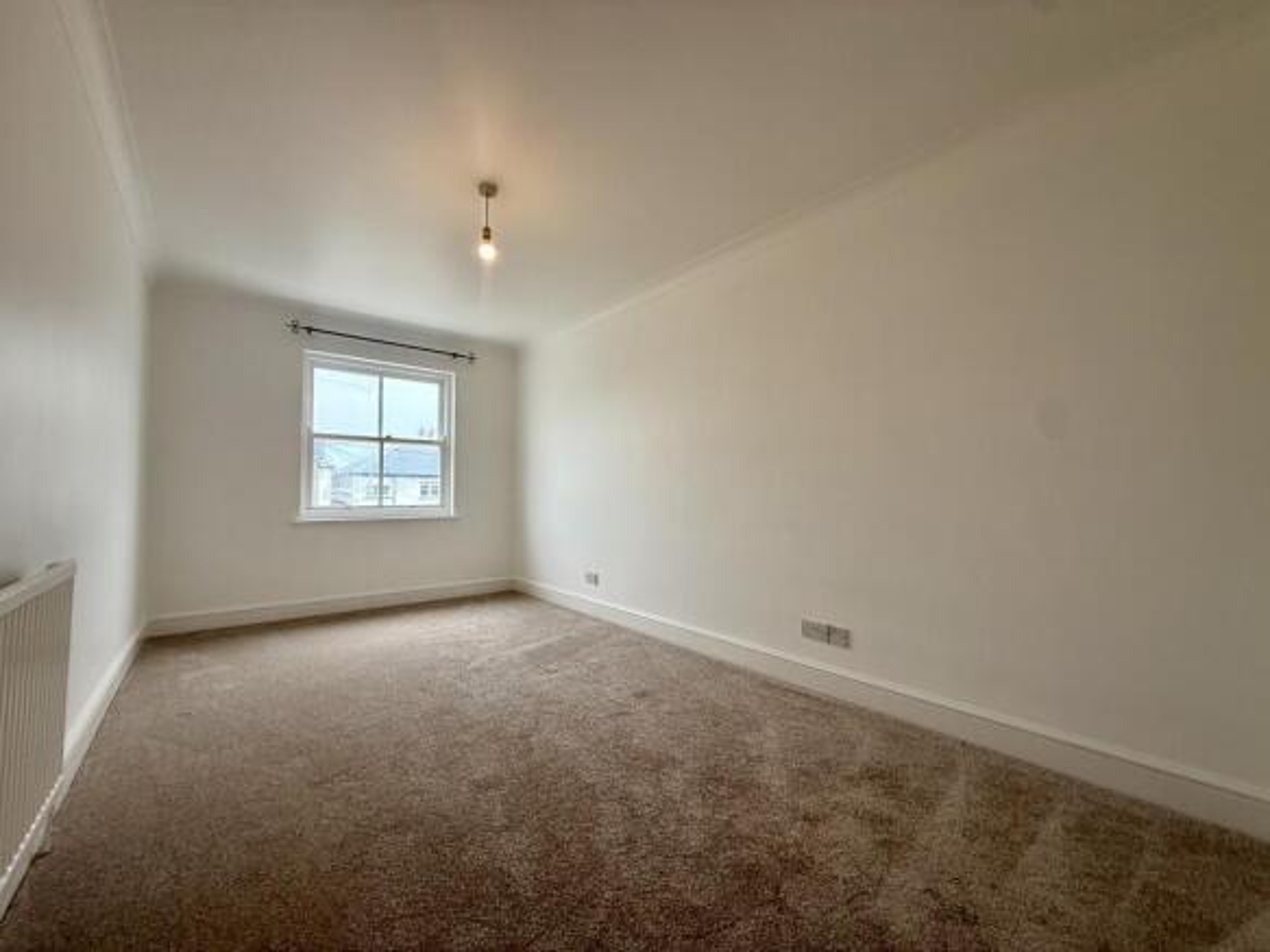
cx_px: 635
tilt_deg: +4.3
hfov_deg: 102.1
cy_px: 476
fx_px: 514
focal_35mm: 14
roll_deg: +1.9
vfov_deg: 85.7
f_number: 2.2
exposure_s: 1/112
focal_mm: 2.22
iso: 64
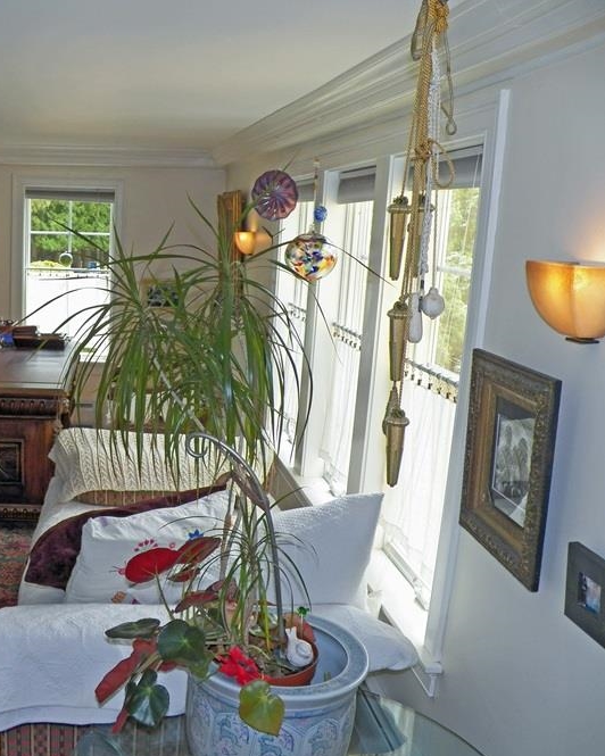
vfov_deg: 49.1
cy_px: 383
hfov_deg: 38.2
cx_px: 97
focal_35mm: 37
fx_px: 828
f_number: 4
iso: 125
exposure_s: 1/125
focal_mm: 4.9
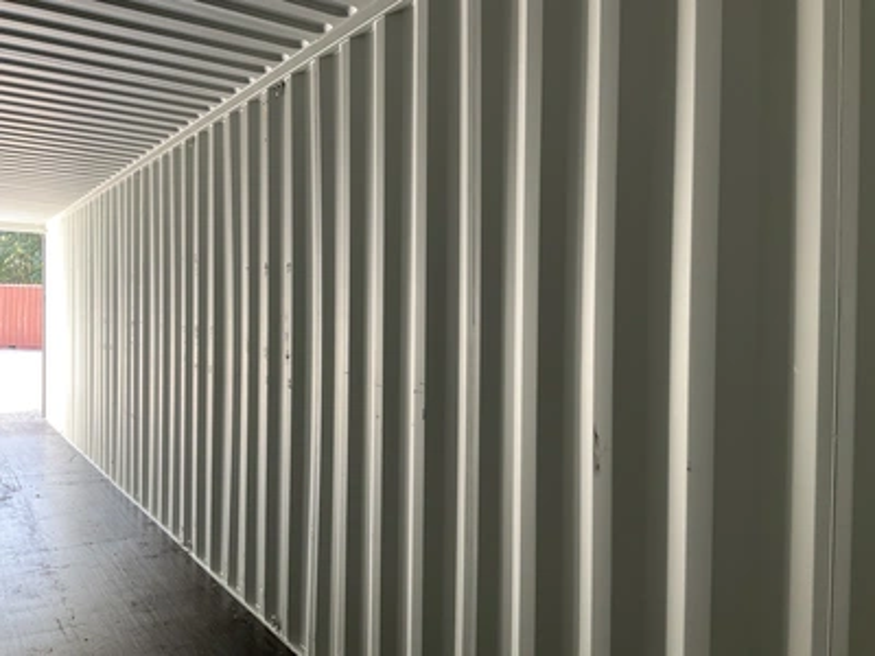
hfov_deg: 61.7
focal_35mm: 29
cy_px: 328
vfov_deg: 48.2
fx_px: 733
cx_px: 438
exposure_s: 1/60
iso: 100
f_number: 1.8
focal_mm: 3
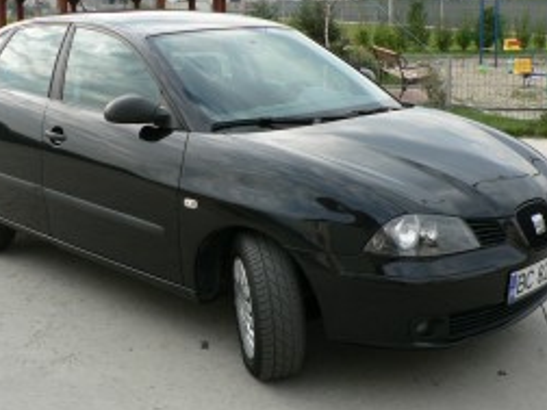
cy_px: 150
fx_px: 790
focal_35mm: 50
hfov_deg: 38.2
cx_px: 252
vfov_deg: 29.0
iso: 100
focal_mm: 6
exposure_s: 1/500
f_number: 2.8
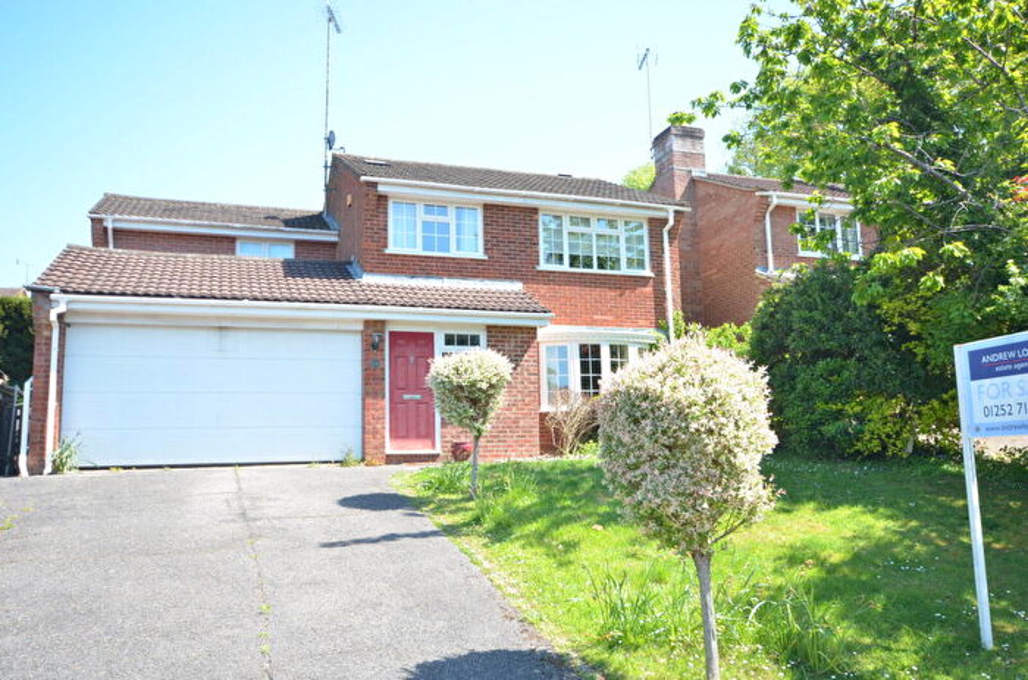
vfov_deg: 43.4
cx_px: 514
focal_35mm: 30
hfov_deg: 62.1
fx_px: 855
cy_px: 340
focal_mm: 20
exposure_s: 1/250
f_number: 8
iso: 500
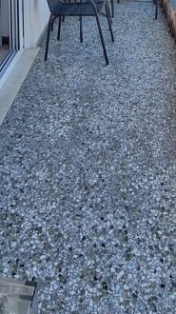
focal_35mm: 44
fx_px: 366
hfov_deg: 27.0
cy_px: -77
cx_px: 106
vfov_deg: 35.0
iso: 40
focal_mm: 1.74
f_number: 2.2
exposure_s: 1/138
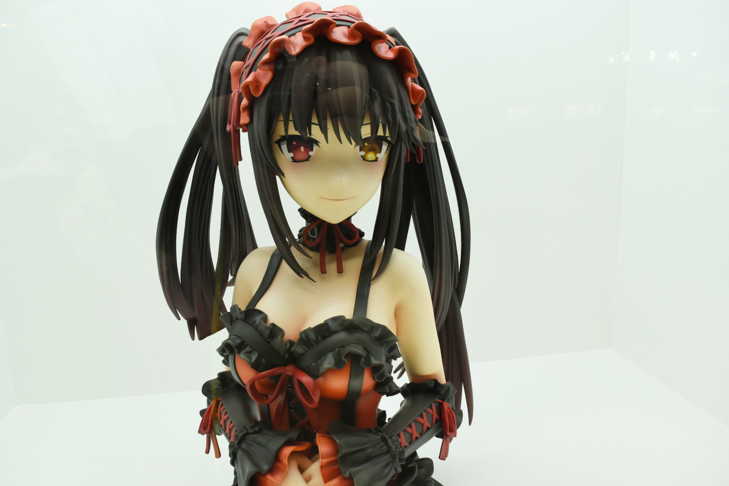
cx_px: 364
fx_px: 729
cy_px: 243
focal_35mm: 36
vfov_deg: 36.9
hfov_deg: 53.1
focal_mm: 24
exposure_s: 1/160
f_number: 8
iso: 640
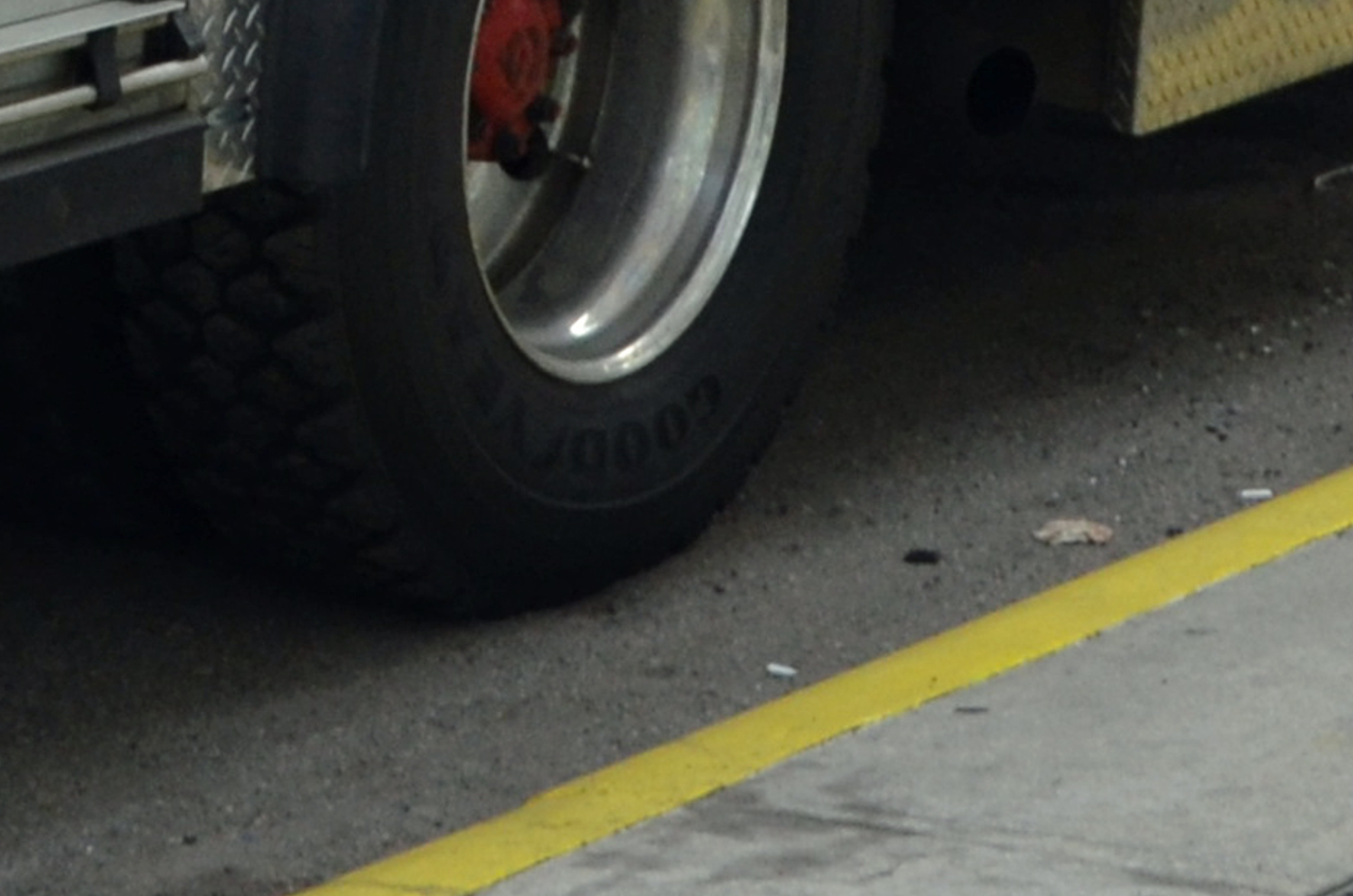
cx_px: -460
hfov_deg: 11.5
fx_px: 6525
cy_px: -1130
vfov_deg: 7.4
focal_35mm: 174
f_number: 4
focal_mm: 22
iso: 450
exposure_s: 1/60
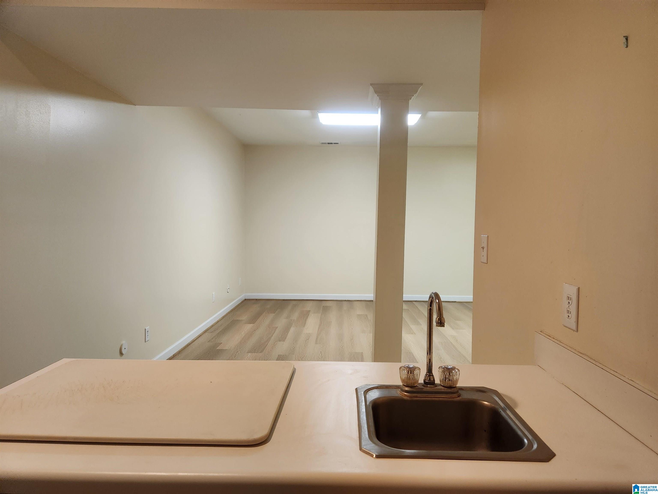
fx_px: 437
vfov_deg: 58.9
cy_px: 247
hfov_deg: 73.9
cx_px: 329
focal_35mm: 23
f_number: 1.8
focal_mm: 5.4
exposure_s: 1/120
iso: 320
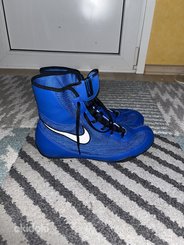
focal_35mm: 26
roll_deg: -1.7
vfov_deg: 67.3
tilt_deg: -31.7
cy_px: 122
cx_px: 92
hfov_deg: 53.1
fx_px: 184
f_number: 1.6
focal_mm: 5.1
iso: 64
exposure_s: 1/42
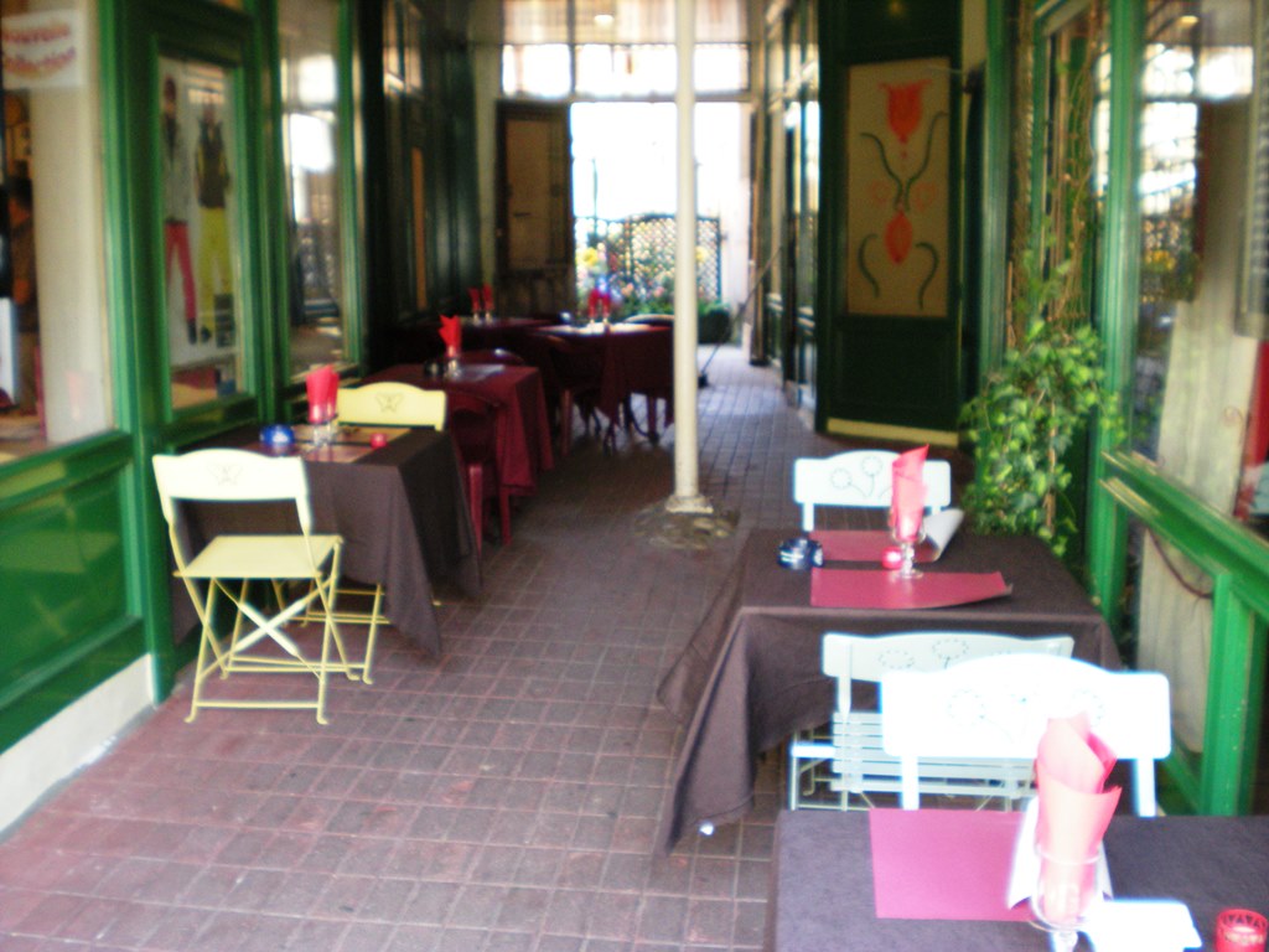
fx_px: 1393
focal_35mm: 38
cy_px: 476
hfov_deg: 49.0
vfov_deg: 37.7
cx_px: 634
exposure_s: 1/39.1
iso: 200
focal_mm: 6.3
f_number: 3.1
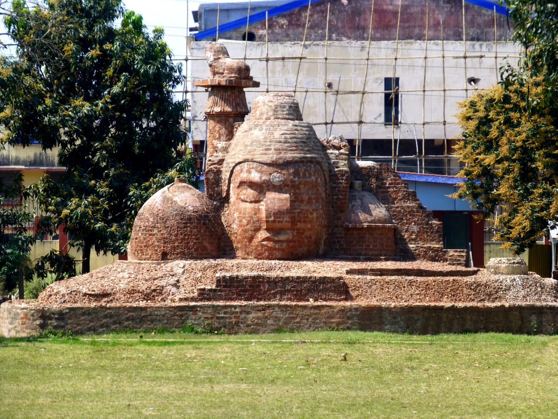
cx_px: 279
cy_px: 210
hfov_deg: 10.6
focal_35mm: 187
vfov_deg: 7.9
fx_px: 3014
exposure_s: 1/250
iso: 100
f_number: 5.5
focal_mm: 33.3
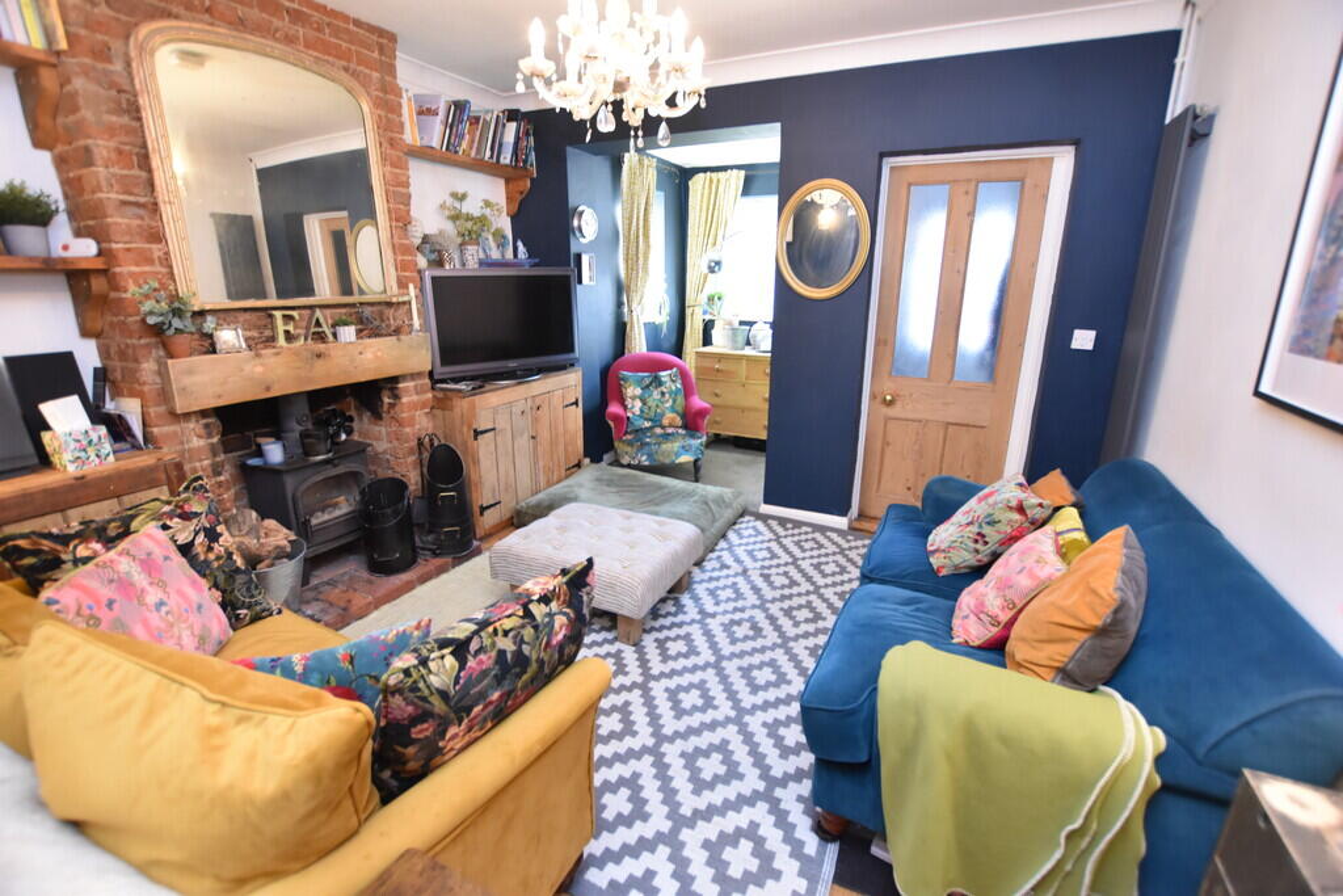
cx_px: 672
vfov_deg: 77.3
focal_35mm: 15
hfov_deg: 100.4
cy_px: 448
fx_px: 560
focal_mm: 10
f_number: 3.5
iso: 1400
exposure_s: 1/60
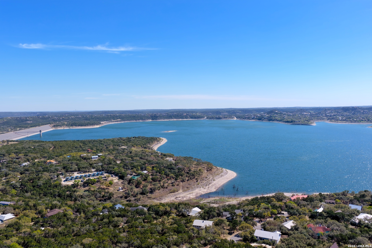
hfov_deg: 65.5
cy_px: 124
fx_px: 289
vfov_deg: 46.4
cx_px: 186
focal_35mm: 28
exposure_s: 1/3200
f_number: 2.8
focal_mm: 14.45
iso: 250
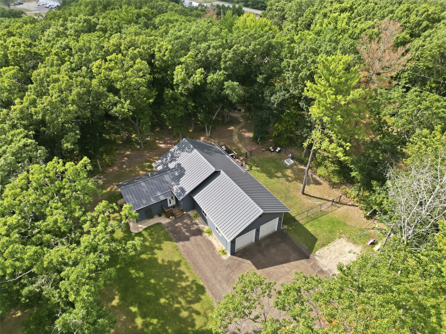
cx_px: 223
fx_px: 309
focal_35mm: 24
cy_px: 167
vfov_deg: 56.8
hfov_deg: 71.6
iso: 120
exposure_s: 1/160
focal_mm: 6.7
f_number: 1.7
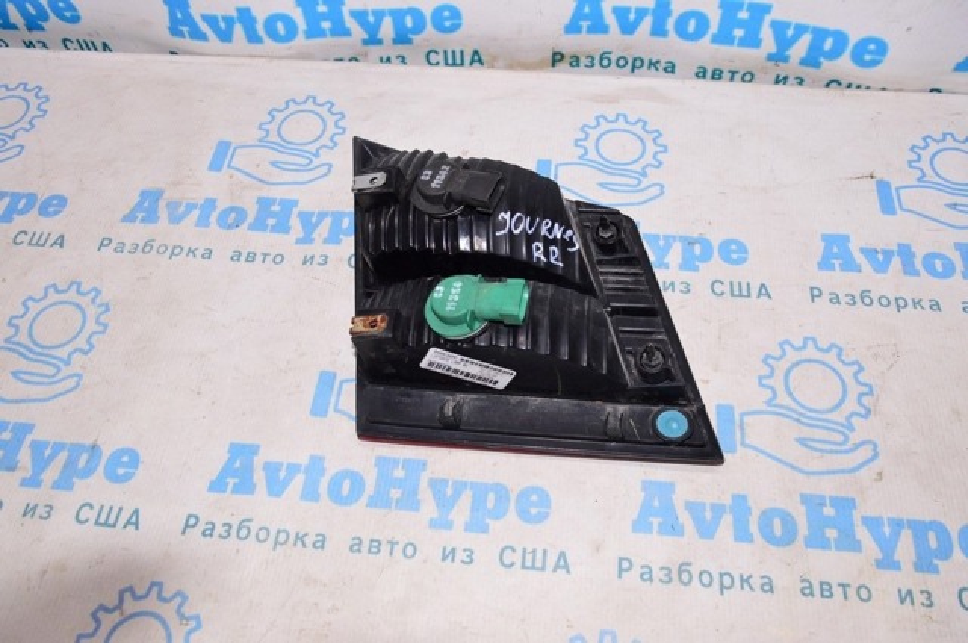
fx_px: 806
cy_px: 322
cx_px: 484
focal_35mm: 30
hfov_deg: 62.0
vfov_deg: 43.5
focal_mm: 20
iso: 1600
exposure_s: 1/200
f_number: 8
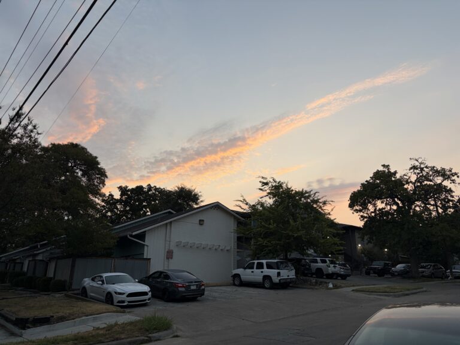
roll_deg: -2.9
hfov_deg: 67.3
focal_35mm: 26
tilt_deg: +12.1
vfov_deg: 53.1
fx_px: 346
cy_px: 172
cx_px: 230
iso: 50
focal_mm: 5.96
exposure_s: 1/422
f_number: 1.6
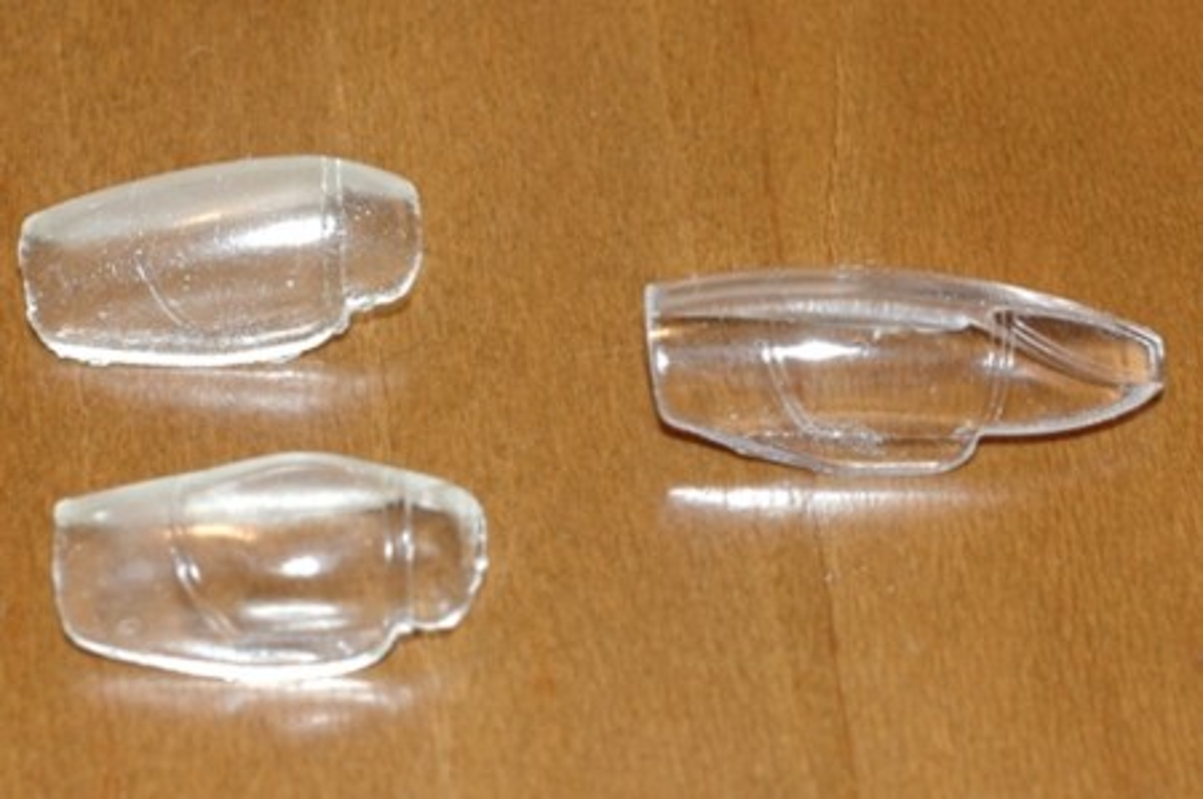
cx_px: 602
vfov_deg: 18.1
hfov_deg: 27.0
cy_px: 400
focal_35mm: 75
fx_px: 2503
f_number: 9
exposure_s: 1/50
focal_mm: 50
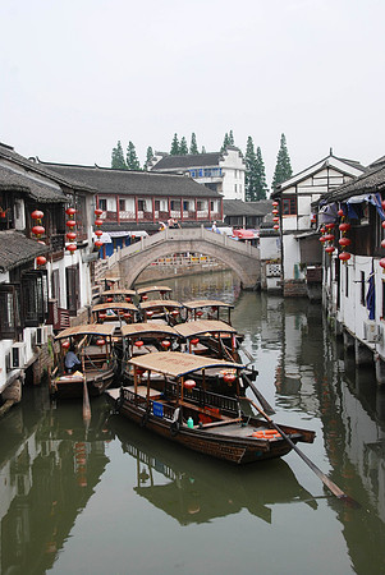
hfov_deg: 28.1
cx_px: 192
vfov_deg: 41.1
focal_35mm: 48
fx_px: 768
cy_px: 288
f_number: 8
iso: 160
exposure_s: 1/250
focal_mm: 32
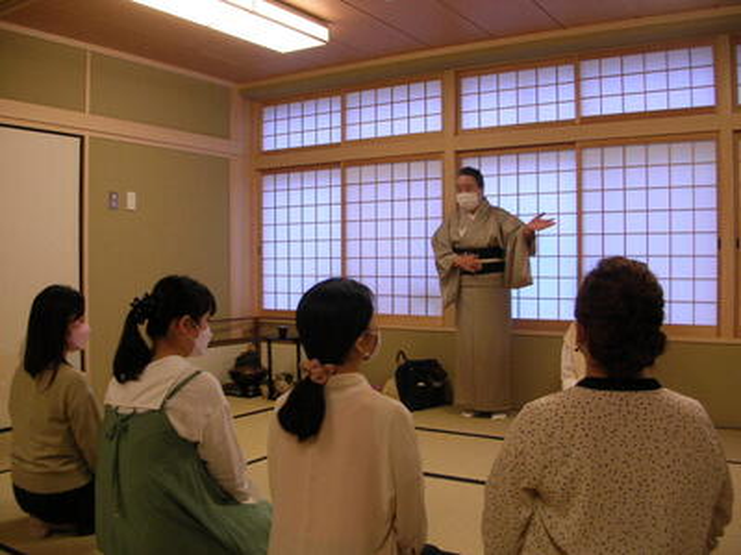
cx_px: 370
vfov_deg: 40.7
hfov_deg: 52.6
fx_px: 749
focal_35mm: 35
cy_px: 278
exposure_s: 1/21.6
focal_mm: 5.8
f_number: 2.8
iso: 50
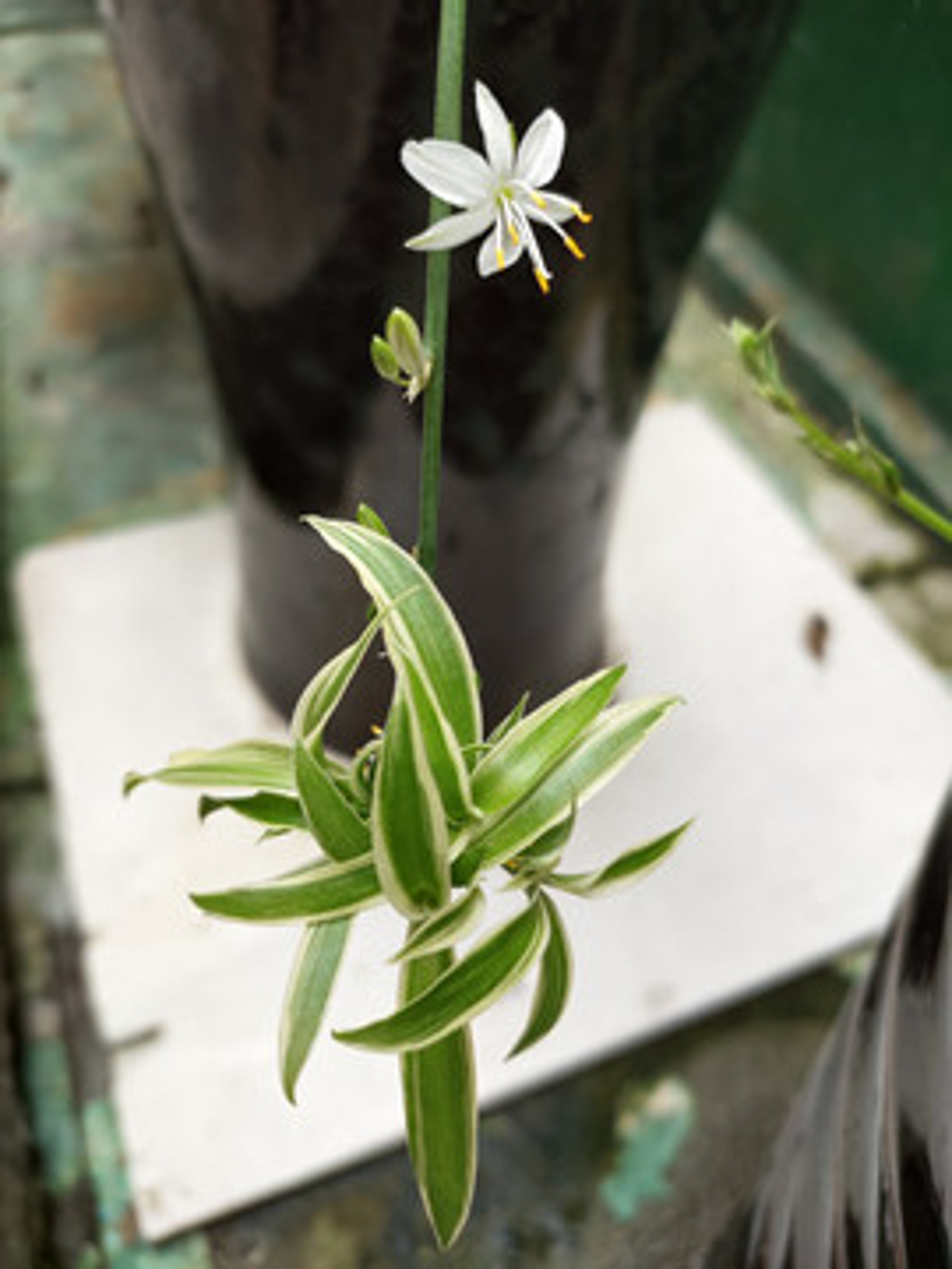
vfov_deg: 73.9
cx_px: 476
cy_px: 634
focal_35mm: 23
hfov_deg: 58.9
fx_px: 843
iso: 56
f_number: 1.79
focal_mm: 4.76
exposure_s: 1/1569
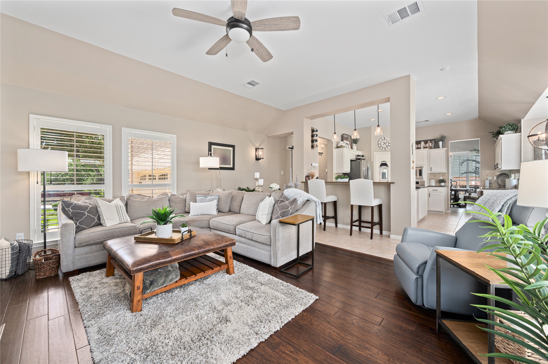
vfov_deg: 81.1
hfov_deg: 104.3
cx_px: 274
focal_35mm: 14
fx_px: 213
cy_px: 182
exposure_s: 1/10
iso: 800
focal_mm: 14
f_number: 8
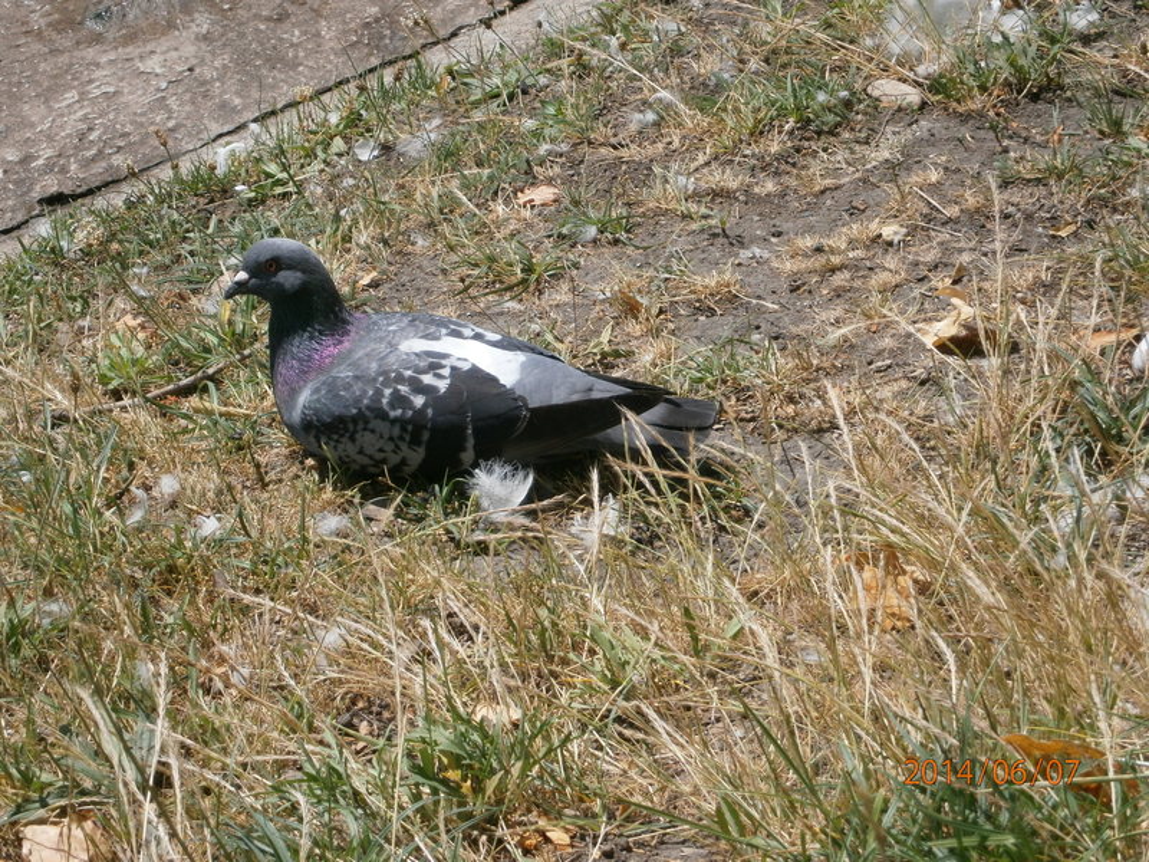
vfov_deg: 11.4
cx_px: 574
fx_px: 4315
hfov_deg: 15.2
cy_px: 431
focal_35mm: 130
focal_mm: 23.5
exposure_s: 1/250
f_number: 6.5
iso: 80
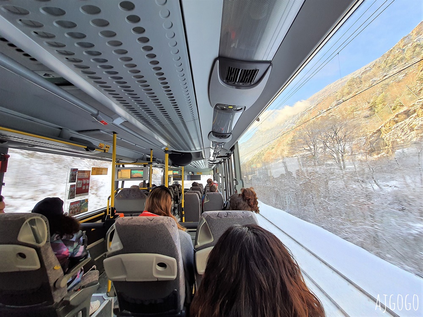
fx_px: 159
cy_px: 158
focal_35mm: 13
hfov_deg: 106.2
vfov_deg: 89.9
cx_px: 212
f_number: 2.2
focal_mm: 1.74
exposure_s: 1/120
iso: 80
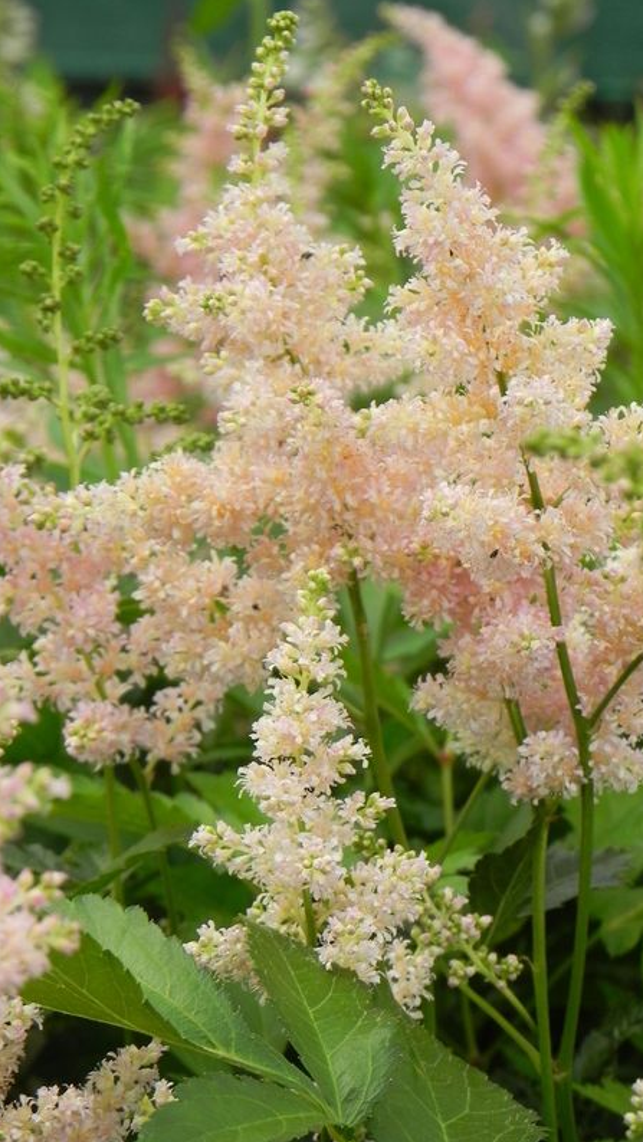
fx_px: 4786
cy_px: 570
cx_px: 419
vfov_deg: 13.6
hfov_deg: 7.7
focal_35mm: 158
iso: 160
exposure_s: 1/320
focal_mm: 25.7
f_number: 5
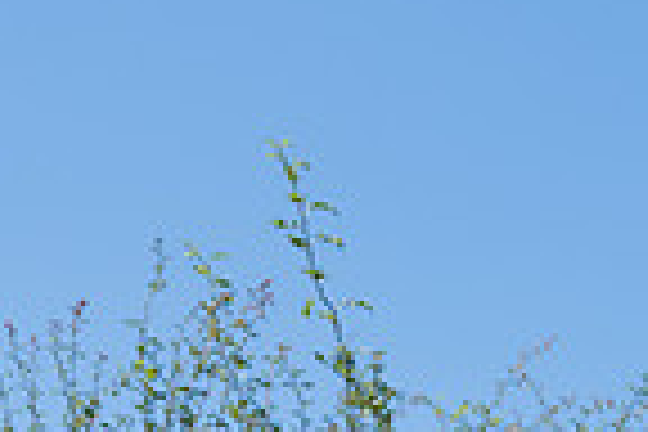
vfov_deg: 4.8
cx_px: 81
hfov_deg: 7.3
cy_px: 695
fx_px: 5058
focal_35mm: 281
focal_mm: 70
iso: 100
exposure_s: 1/1600
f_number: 3.5
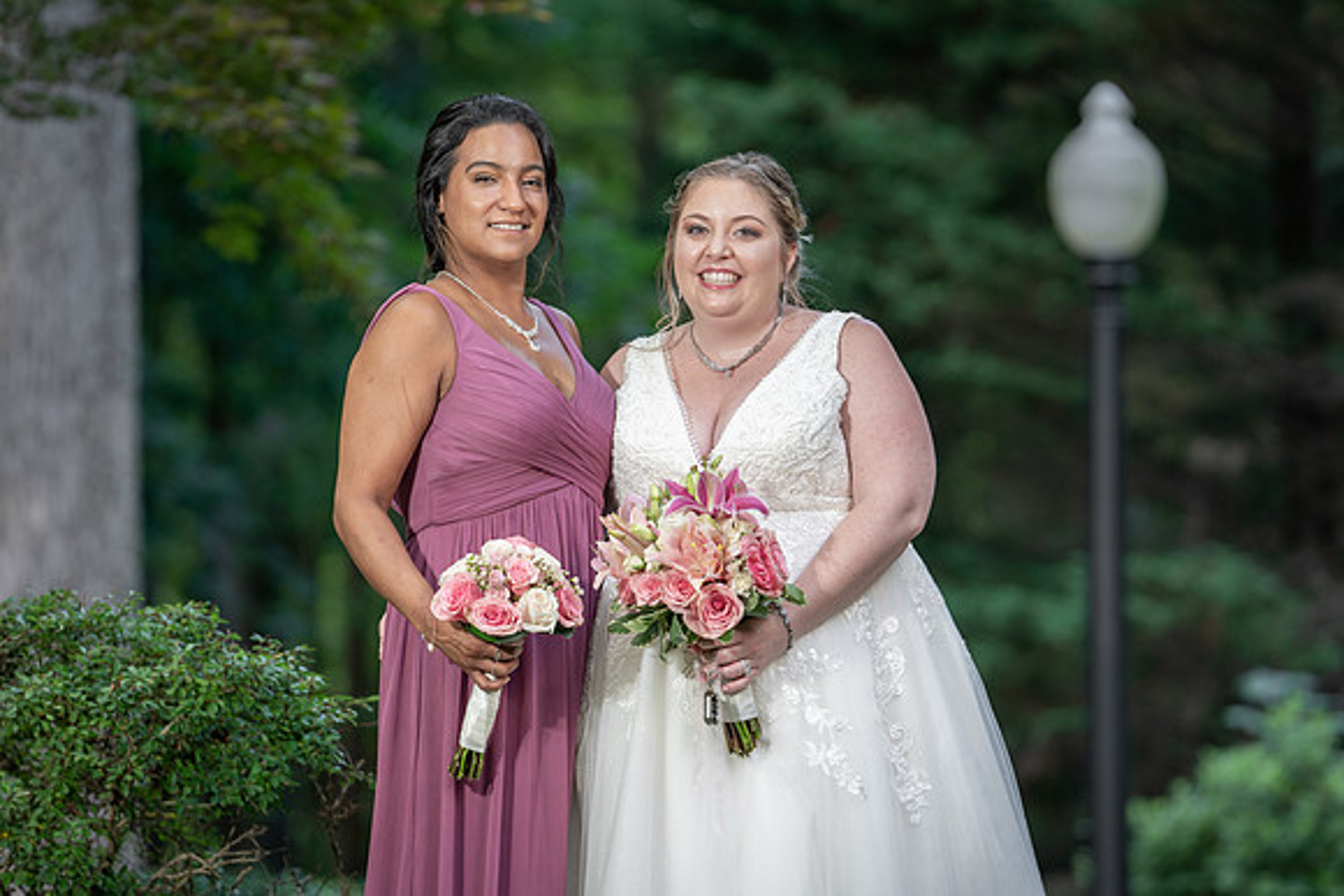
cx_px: 672
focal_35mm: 198
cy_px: 448
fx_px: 7393
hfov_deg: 10.4
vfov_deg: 6.9
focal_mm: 198
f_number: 4
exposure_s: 1/200
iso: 400
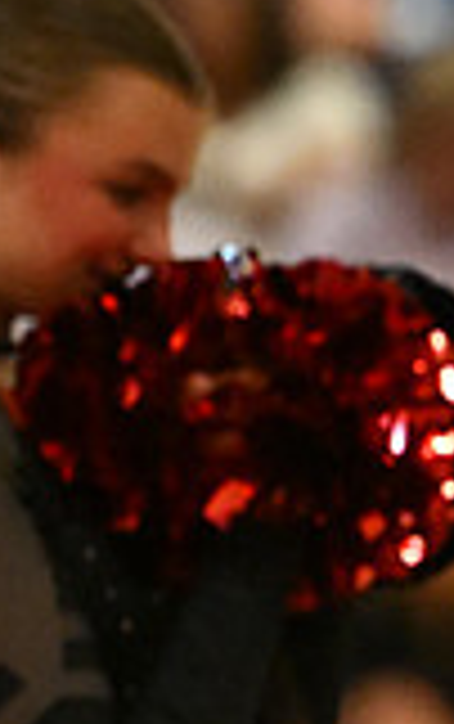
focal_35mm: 1098
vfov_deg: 1.9
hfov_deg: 1.2
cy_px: 580
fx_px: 21679
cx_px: 1205
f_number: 2.8
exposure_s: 1/1000
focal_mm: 200
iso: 8000
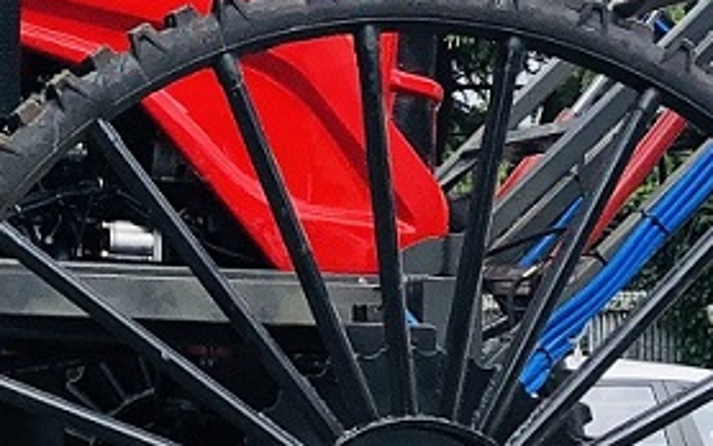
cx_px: -424
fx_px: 2683
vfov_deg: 9.4
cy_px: -31
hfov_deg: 14.0
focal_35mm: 138
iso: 20
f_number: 1.8
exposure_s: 1/1715
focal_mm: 4
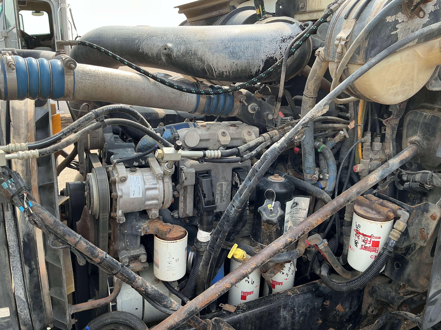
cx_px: 220
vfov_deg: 48.2
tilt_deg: -15.1
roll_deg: -1.3
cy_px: 165
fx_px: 369
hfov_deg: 61.7
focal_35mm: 29
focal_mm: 3
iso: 20
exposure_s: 1/240
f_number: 1.8
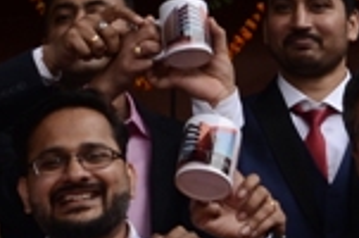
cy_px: 358
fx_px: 2053
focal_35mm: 206
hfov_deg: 9.6
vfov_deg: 6.5
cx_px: 592
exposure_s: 1/250
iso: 500
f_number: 6.7
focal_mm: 21
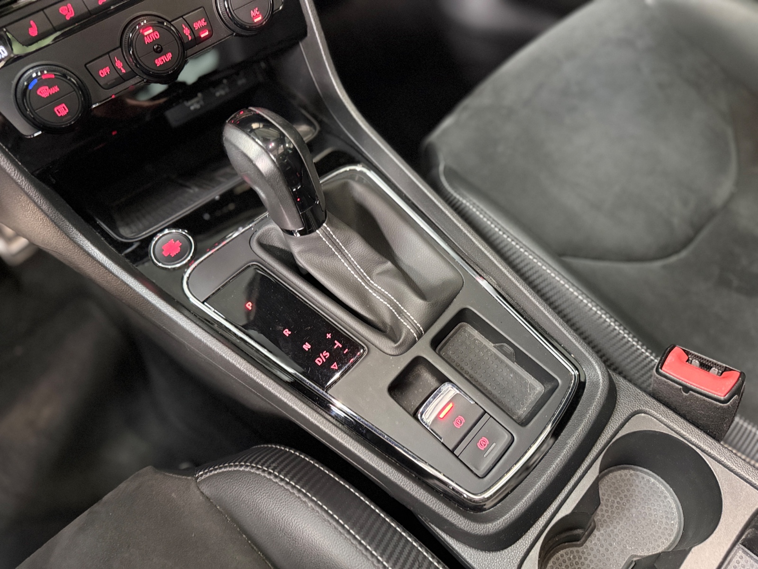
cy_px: 284
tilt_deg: -55.2
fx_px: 526
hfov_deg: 71.6
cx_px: 379
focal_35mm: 24
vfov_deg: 56.8
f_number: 1.78
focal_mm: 6.76
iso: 800
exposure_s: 1/25
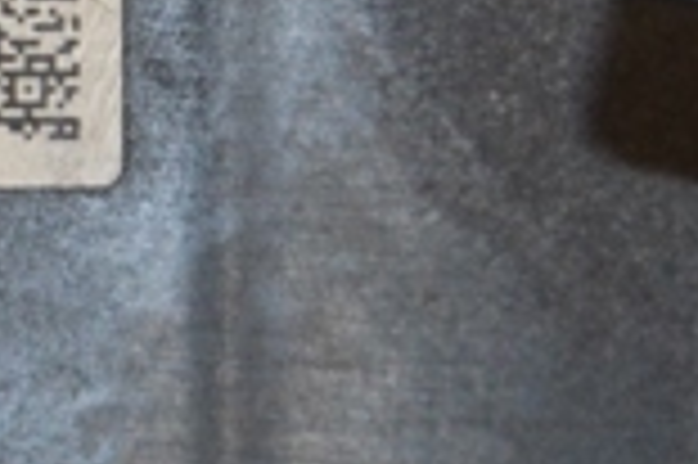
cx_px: -432
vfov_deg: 2.4
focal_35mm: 569
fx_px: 11020
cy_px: -50
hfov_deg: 3.6
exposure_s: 1/200
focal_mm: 92
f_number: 8
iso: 800
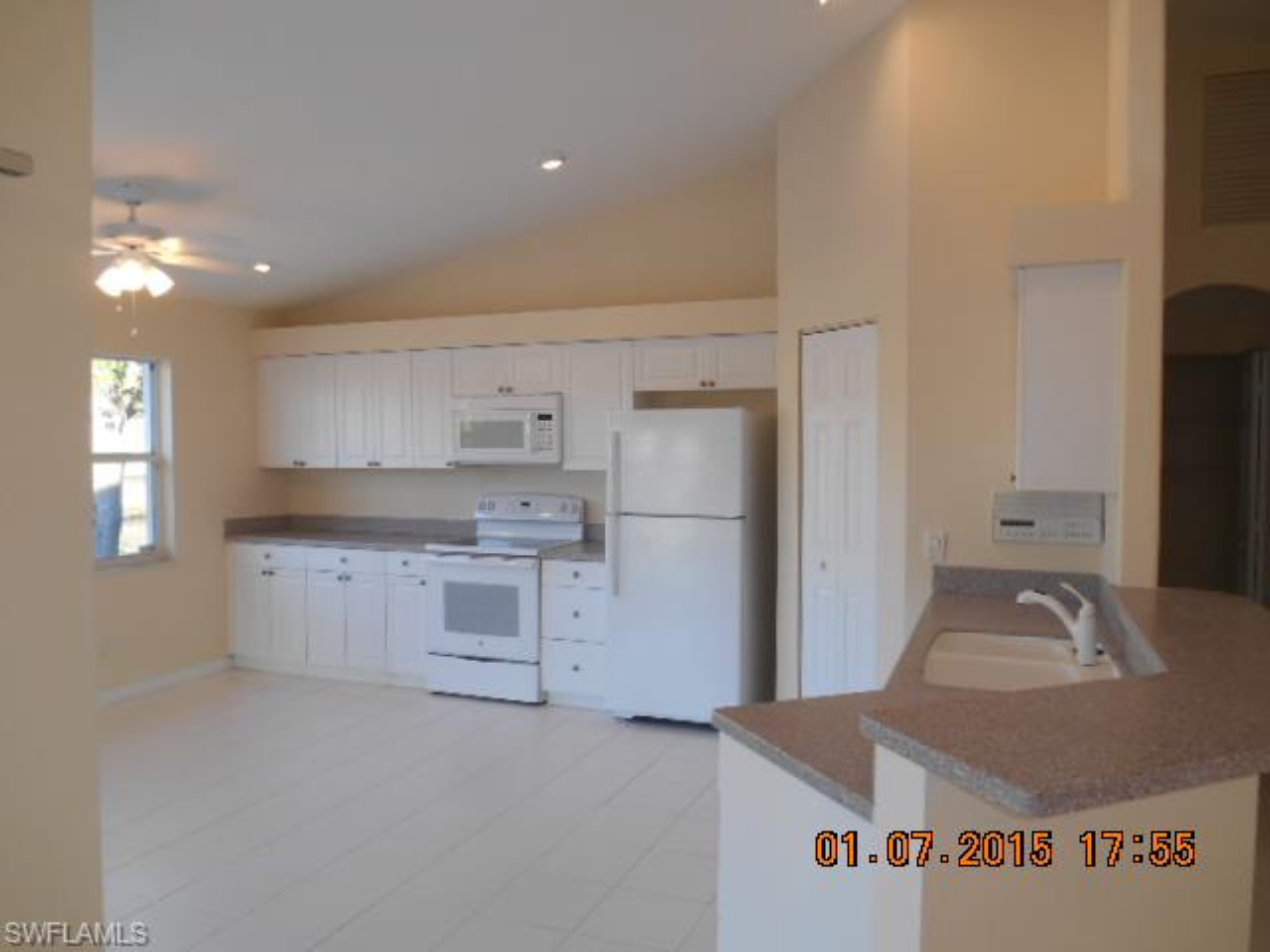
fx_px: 954
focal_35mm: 26
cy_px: 476
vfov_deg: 53.1
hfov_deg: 67.3
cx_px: 635
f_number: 3.4
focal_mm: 4.7
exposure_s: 1/30
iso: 80
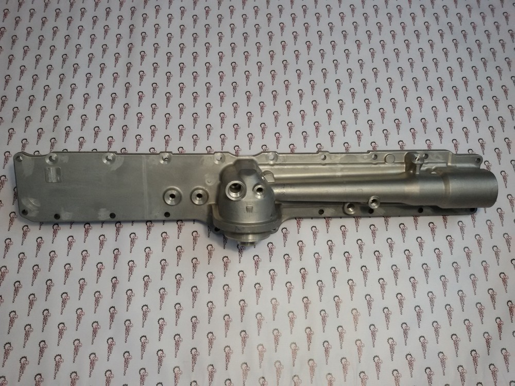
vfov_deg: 45.4
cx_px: 258
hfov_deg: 58.4
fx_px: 461
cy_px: 193
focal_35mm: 31
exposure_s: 1/33
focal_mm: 2.93
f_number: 2.4
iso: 64
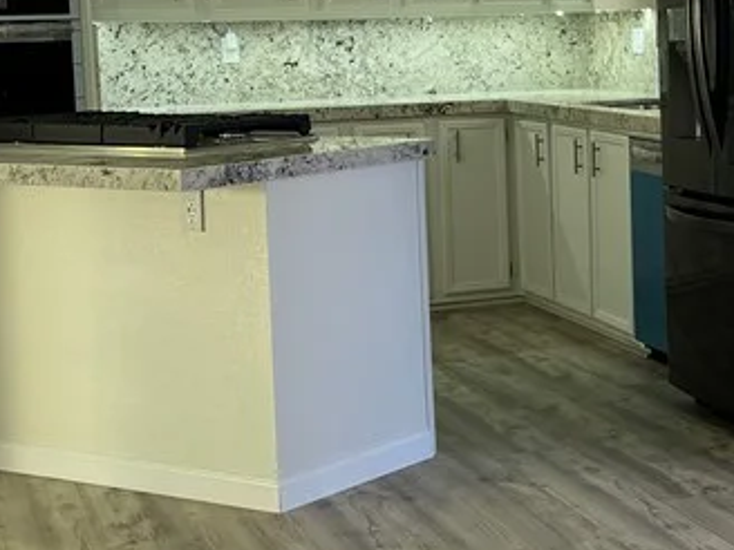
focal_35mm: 78
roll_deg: +1.0
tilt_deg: -6.5
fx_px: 1654
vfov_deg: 18.8
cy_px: 163
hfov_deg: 23.9
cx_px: 743
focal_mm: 5.1
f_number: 1.6
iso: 64
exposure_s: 1/120
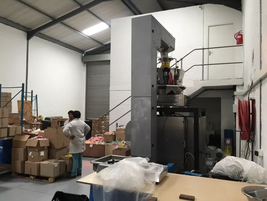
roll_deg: -0.9
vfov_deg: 48.2
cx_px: 134
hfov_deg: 61.7
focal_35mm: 29
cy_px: 100
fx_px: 224
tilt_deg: +2.5
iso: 64
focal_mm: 4.15
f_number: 2.2
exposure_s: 1/33
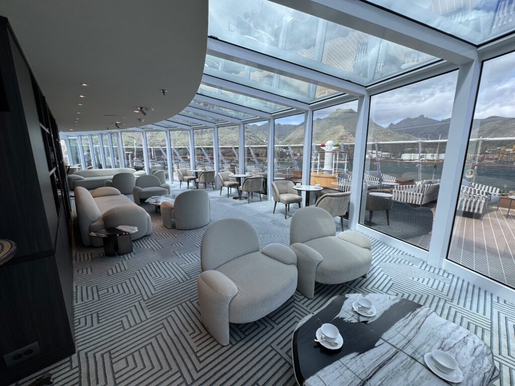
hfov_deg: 102.1
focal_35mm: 14
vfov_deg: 85.7
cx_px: 258
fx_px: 208
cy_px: 193
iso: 40
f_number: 2.2
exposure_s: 1/274
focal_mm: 2.22
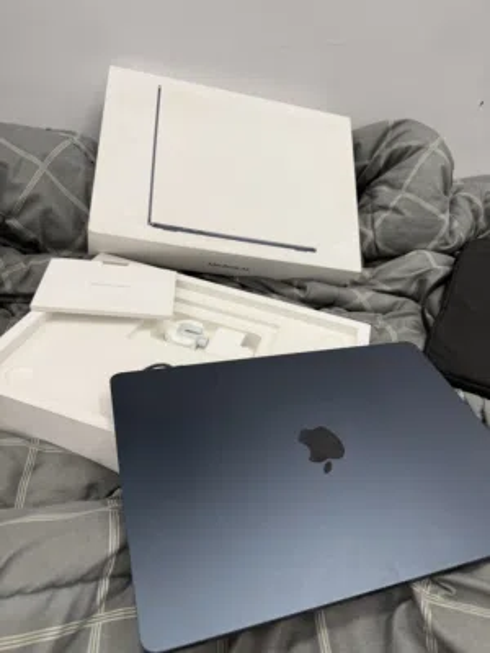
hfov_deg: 56.8
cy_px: 326
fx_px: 453
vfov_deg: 71.6
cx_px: 245
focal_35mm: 24
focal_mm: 6.76
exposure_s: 1/121
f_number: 1.78
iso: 100
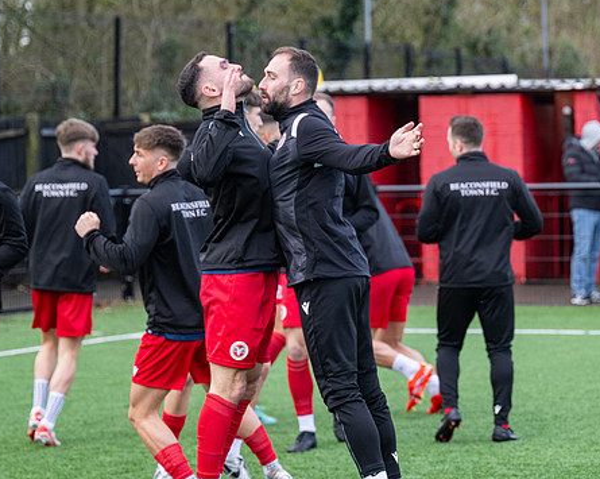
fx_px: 3122
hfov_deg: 11.0
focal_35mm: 176
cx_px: 379
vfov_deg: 8.8
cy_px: 216
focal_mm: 120
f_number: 4
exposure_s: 1/1250
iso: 800
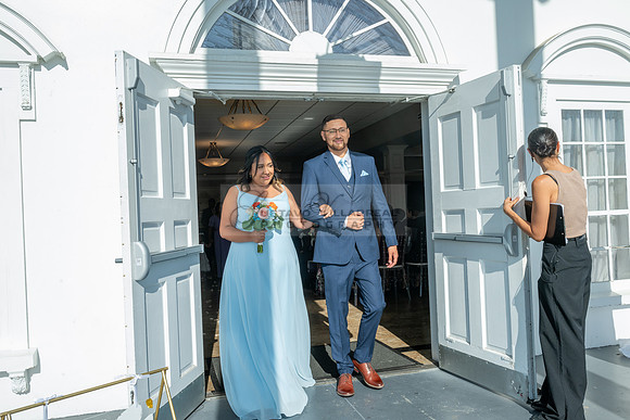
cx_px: 315
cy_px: 210
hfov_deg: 58.7
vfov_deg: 41.1
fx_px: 560
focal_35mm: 32
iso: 250
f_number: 13
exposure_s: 1/200
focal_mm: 32
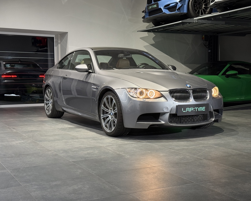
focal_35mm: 51
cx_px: 134
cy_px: 99
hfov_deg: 36.6
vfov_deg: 29.7
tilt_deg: -4.2
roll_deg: -0.1
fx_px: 379
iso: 100
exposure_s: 1/53
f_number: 1.78
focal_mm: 6.76
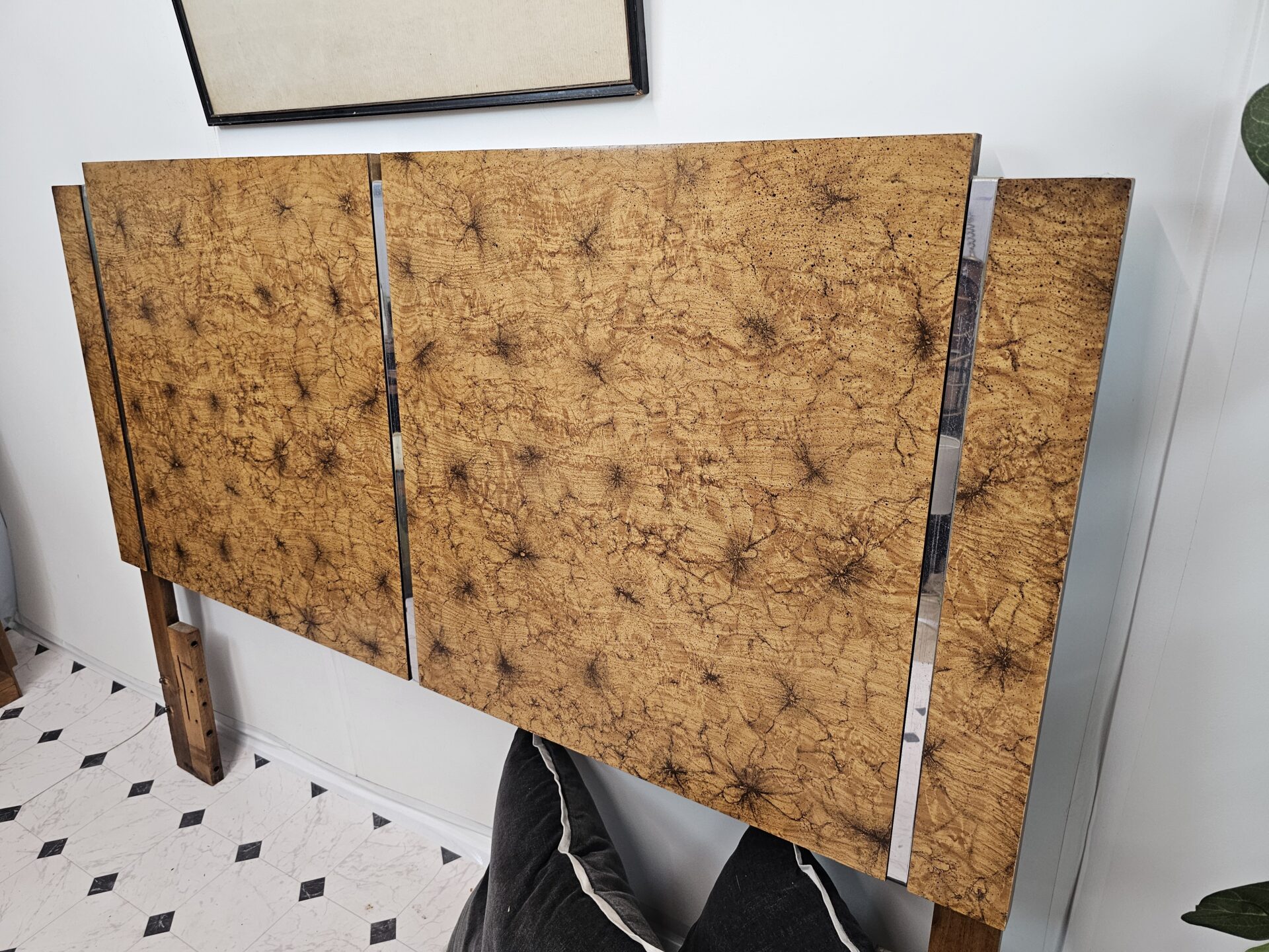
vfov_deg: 58.9
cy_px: 476
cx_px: 634
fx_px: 843
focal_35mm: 23
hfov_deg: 73.9
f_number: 1.7
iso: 200
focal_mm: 6.3
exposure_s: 1/120
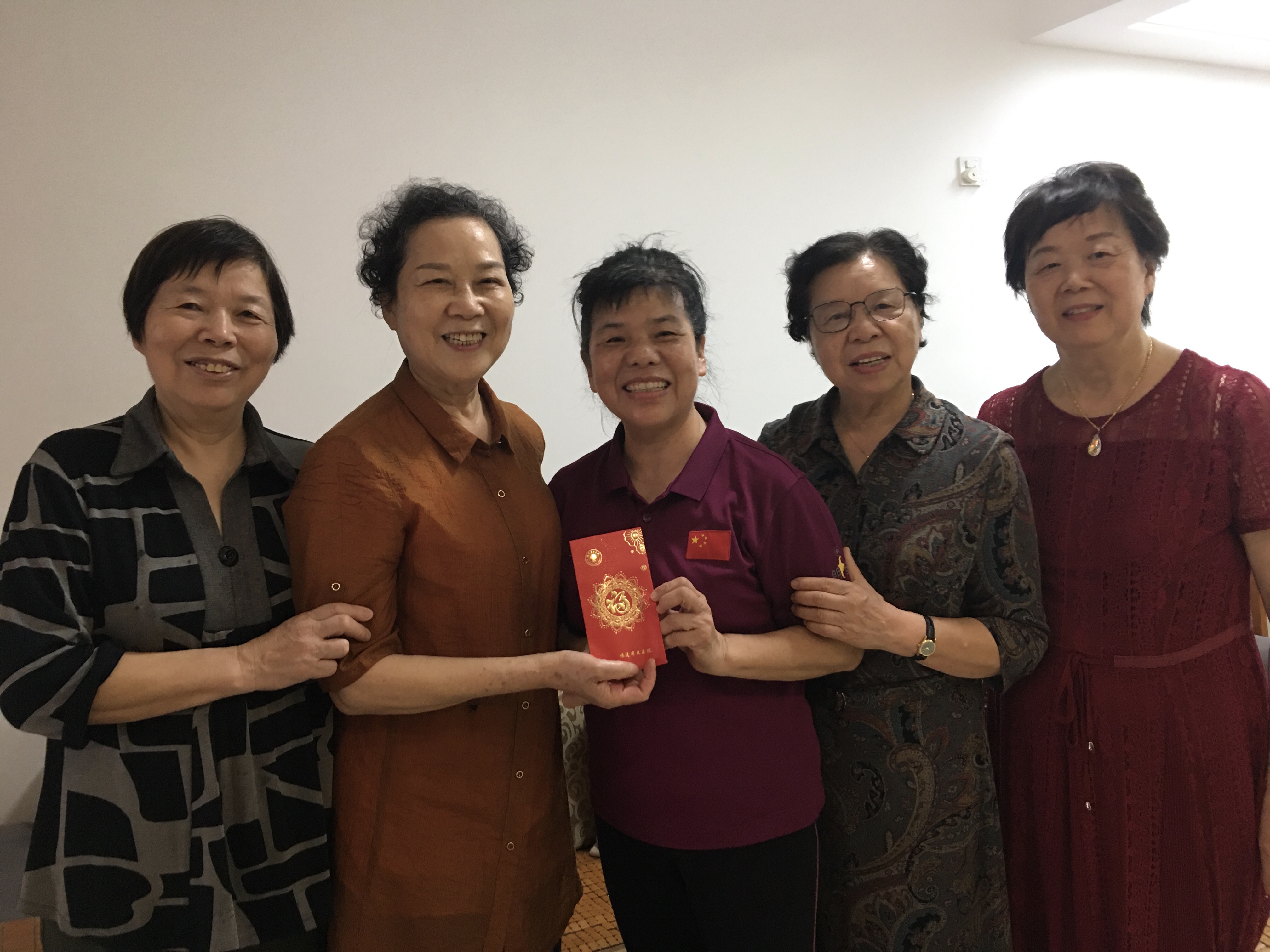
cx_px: 635
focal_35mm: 29
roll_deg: +3.7
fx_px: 1064
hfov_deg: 61.7
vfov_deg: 48.2
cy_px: 476
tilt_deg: -1.4
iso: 100
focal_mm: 4.15
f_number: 2.2
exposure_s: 1/17
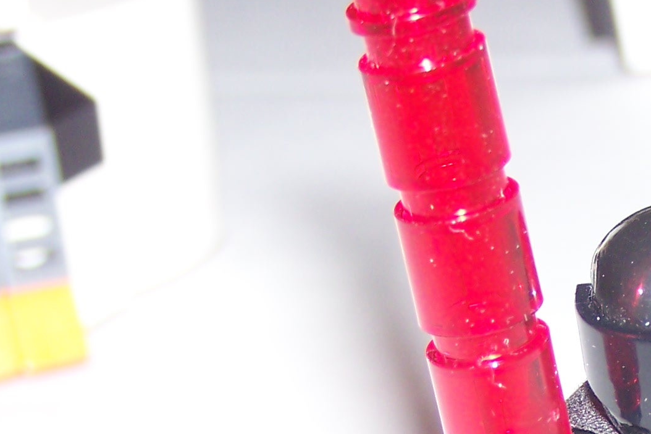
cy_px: 664
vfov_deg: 7.0
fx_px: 3508
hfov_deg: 10.5
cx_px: 729
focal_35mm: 194
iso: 80
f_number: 3.2
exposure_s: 1/80
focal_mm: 10.7
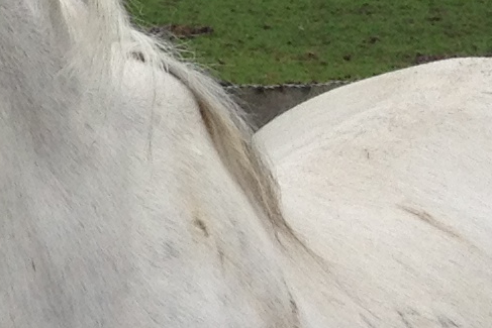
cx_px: -914
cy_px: -171
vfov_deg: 5.6
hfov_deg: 7.5
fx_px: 3335
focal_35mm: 244
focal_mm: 4.28
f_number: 2.4
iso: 50
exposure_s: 1/336
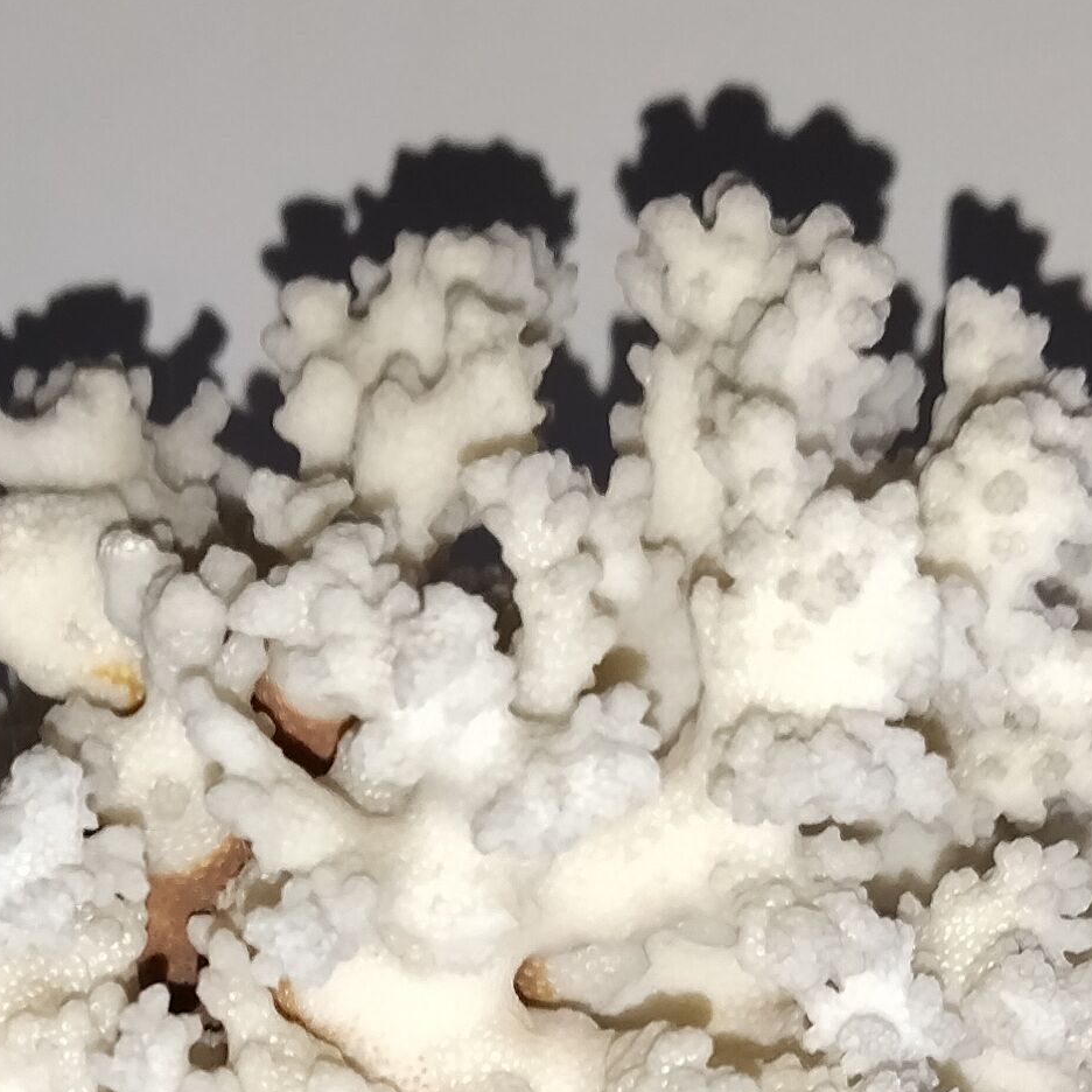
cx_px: 581
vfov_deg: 15.9
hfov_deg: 17.1
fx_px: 3640
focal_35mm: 102
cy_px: 1542
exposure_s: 1/33
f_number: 1.79
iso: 241
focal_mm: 4.74
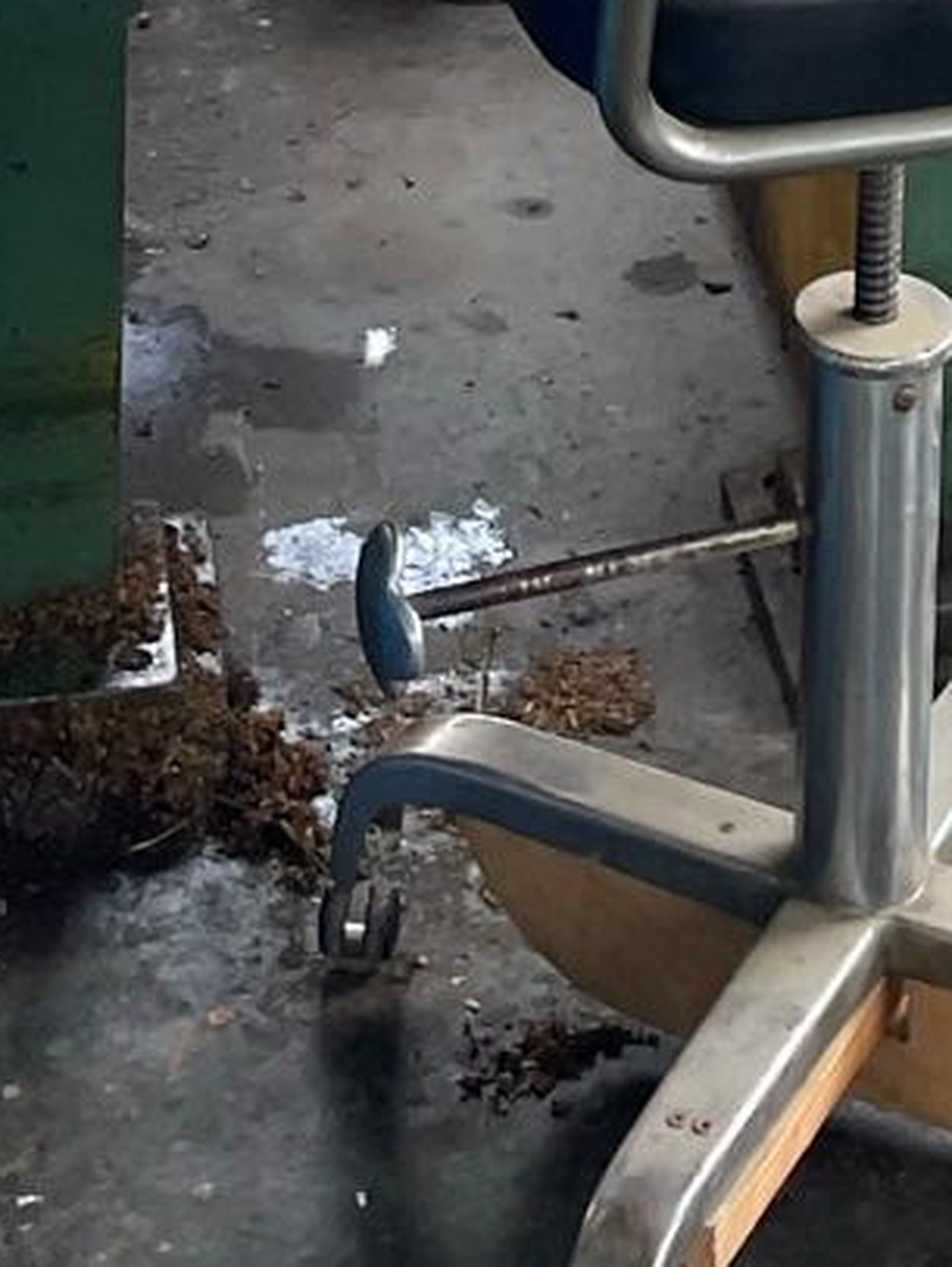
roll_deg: -0.4
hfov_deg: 11.3
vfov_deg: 12.2
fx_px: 4799
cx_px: 631
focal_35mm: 131
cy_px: -1695
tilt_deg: -6.3
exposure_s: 1/121
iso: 64
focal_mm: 4.2
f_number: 1.6
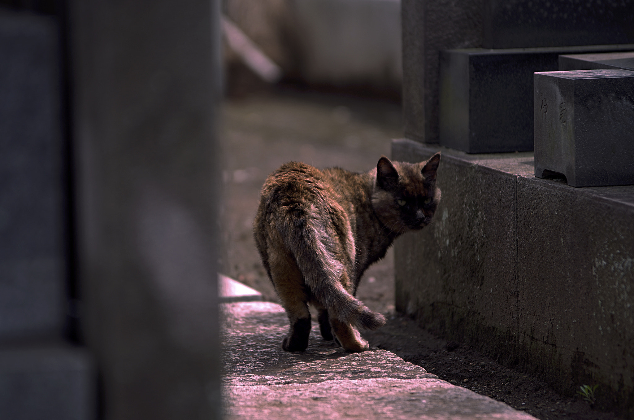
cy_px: 210
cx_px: 317
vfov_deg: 4.6
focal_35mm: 300
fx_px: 5272
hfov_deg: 6.9
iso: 100
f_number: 2.8
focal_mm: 200
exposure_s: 1/500
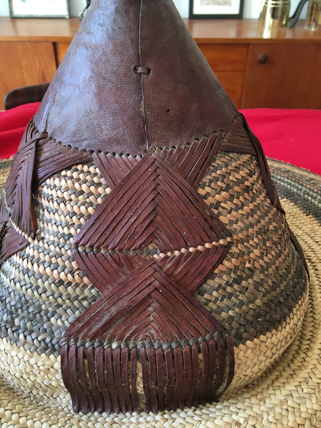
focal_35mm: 29
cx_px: 160
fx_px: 359
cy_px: 214
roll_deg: -0.4
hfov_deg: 48.2
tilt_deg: -36.0
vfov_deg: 61.7
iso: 64
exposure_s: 1/33
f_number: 2.2
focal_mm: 4.15
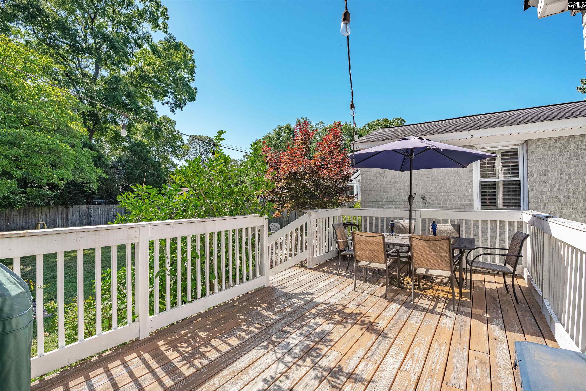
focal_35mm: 16
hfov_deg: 96.7
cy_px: 196
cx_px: 293
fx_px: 260
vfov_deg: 73.7
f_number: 7.1
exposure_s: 1/8000
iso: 500
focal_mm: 16
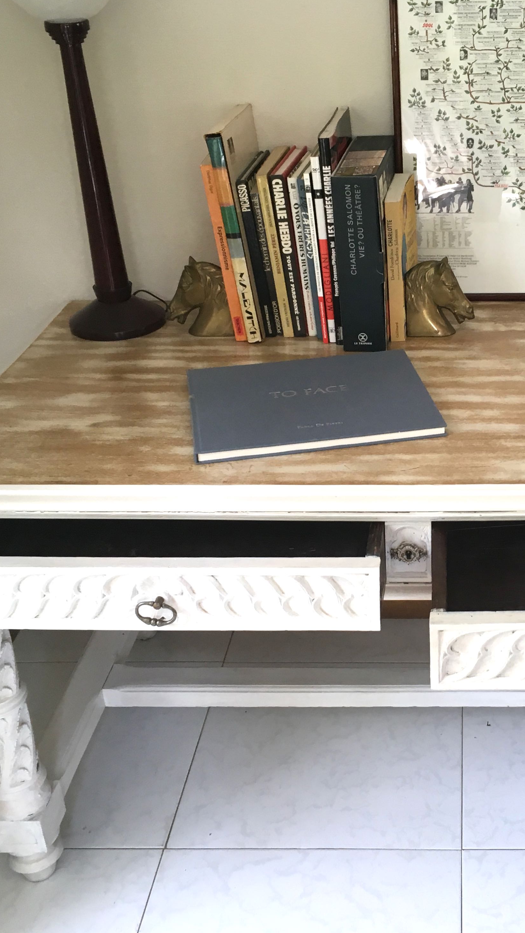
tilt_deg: -30.1
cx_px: 435
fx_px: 1064
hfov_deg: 27.1
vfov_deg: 47.4
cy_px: 469
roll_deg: +1.0
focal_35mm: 43
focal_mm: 4.15
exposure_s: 1/33
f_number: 2.2
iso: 32
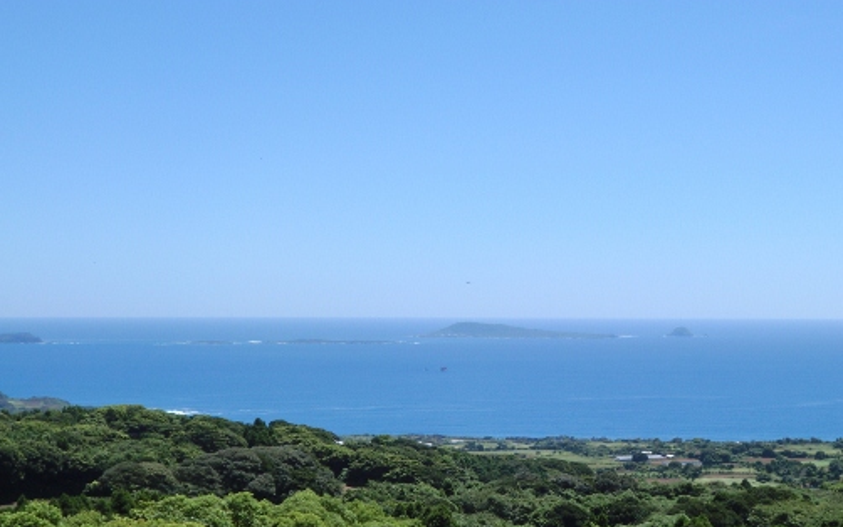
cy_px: 401
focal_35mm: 73
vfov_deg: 17.7
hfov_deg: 28.1
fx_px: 1678
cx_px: 531
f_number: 4.5
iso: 50
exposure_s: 1/500
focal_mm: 9.8
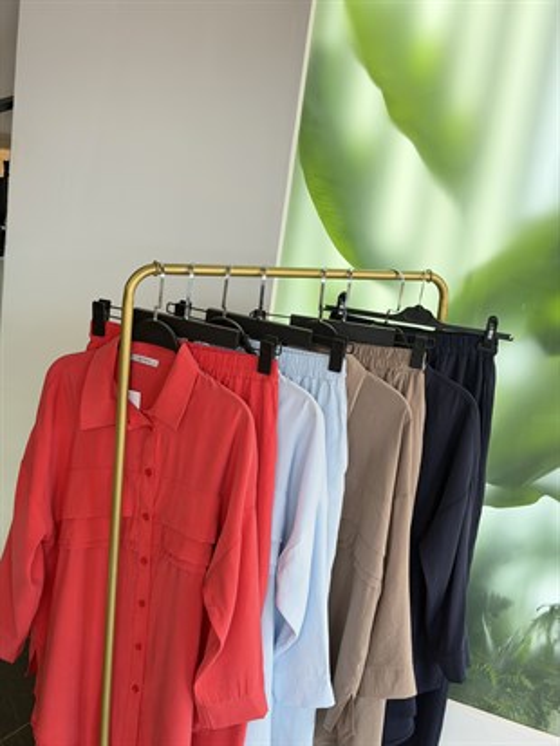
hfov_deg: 30.3
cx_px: 280
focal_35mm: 48
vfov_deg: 39.6
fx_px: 1035
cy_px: 373
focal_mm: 6.76
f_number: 1.78
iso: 80
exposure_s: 1/181
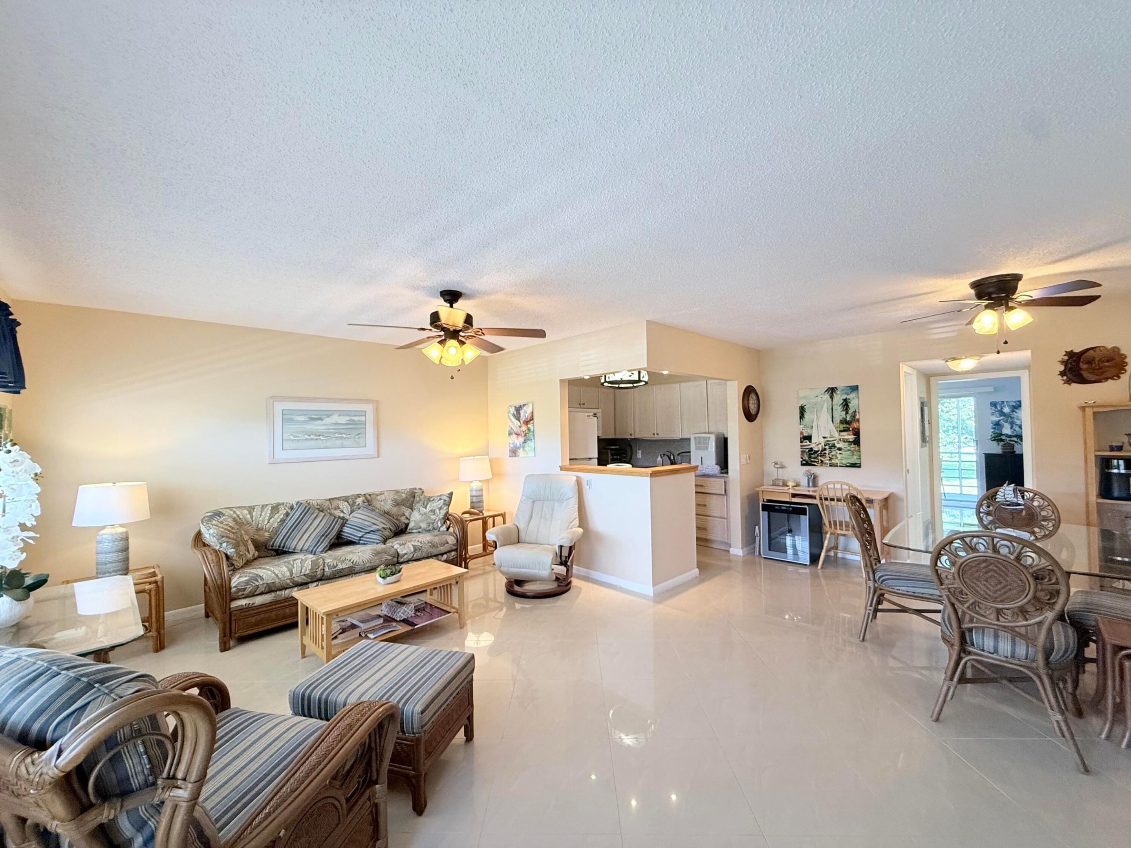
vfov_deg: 85.7
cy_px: 424
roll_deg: +0.8
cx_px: 566
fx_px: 457
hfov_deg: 102.1
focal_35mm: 14
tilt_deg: +1.5
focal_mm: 2.22
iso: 250
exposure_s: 1/120
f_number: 2.2
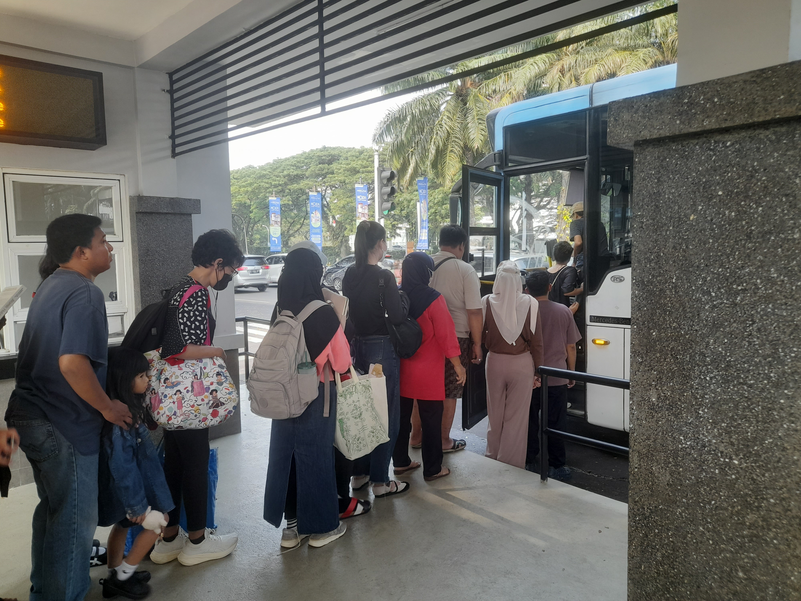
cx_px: 400
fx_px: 578
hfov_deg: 69.4
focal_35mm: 25
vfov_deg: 54.9
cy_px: 300
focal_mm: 4.6
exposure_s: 1/60
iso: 32
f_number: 2
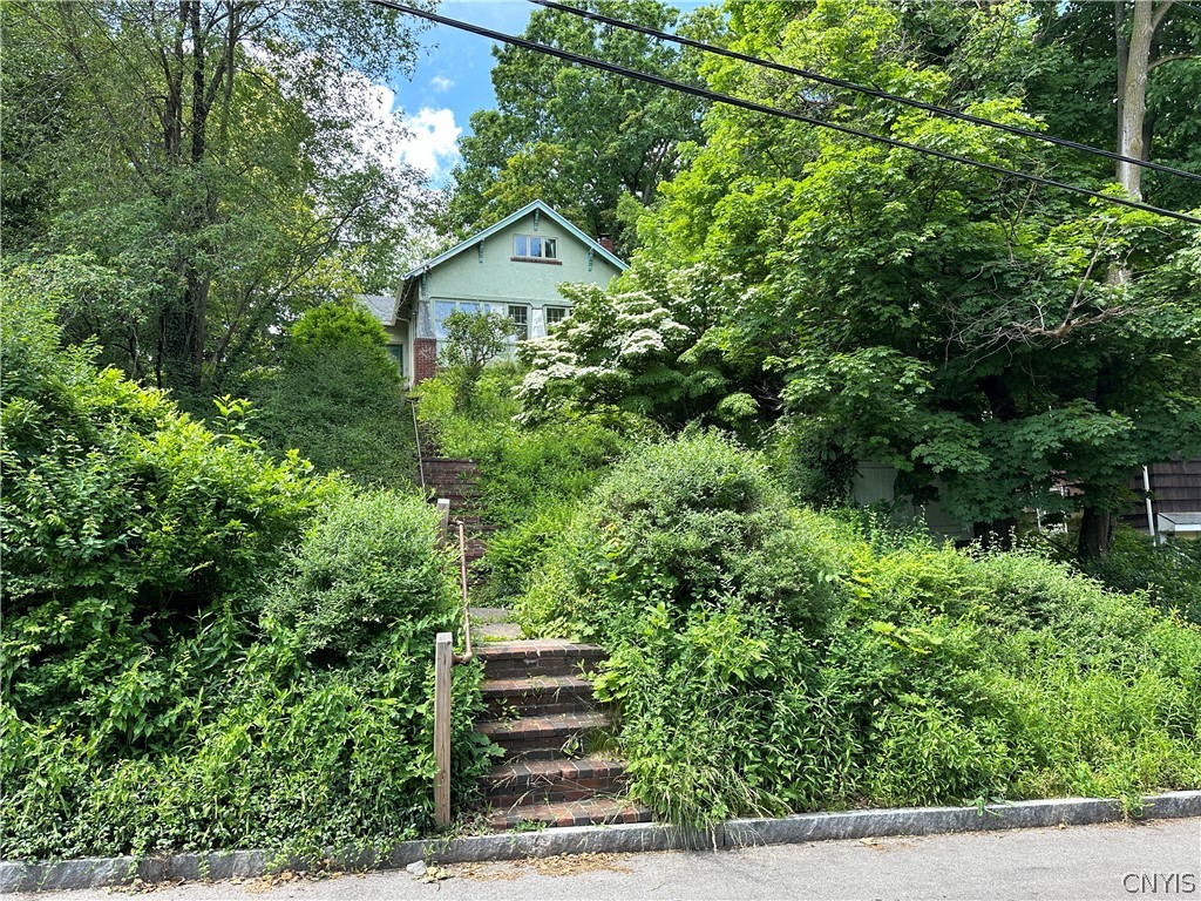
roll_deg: +2.2
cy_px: 450
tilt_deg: +7.1
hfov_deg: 71.6
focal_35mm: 24
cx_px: 600
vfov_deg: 56.8
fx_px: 833
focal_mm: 6.86
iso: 80
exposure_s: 1/580
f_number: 1.78
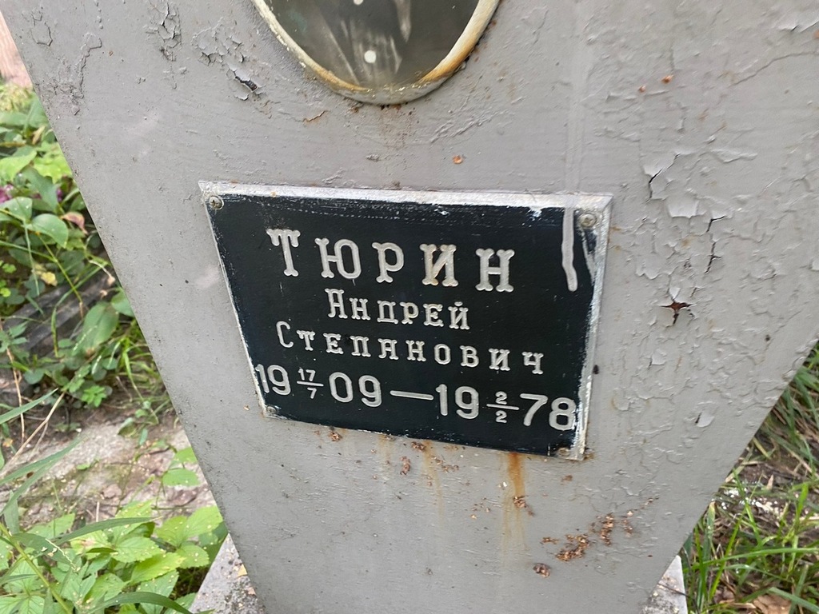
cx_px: 410
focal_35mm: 26
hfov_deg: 67.3
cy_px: 307
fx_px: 615
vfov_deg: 53.1
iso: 125
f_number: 1.8
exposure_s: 1/77
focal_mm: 4.25
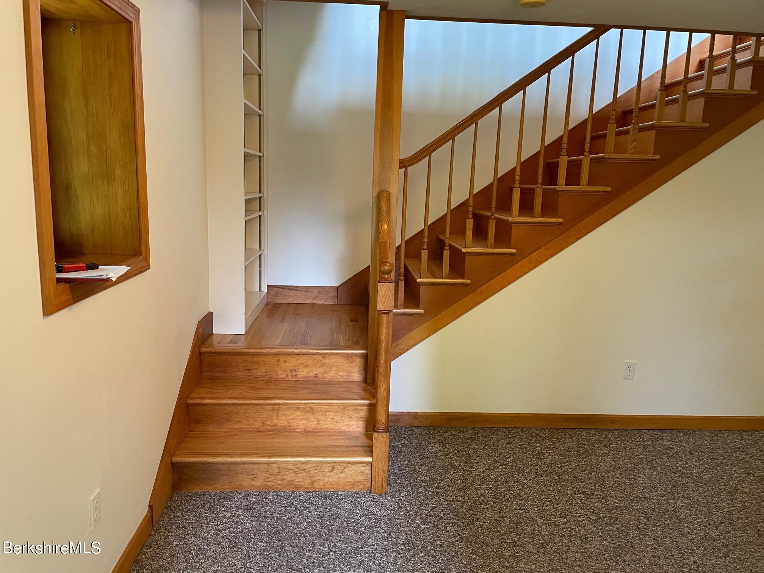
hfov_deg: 67.3
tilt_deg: -11.1
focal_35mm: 26
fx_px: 574
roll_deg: -2.2
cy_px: 286
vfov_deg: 53.1
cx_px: 382
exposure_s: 1/60
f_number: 1.6
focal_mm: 4.2
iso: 125
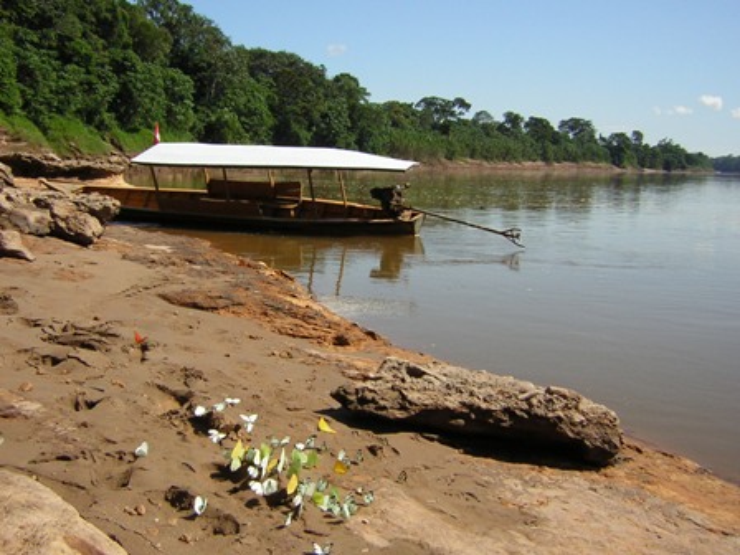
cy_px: 278
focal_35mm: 36
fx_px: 770
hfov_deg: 51.4
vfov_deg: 39.7
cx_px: 370
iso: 50
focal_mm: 4.7
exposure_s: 1/345
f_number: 5.2
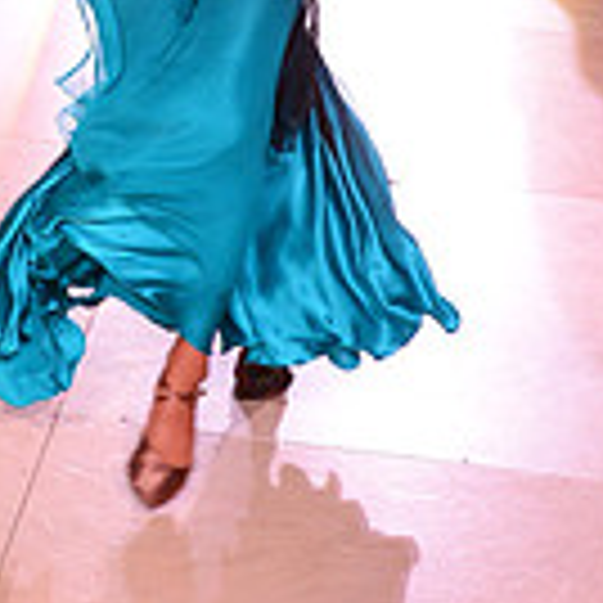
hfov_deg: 12.3
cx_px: -52
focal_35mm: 140
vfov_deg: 12.0
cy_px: -248
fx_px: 2759
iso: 3200
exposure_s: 1/250
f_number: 5.6
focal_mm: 38
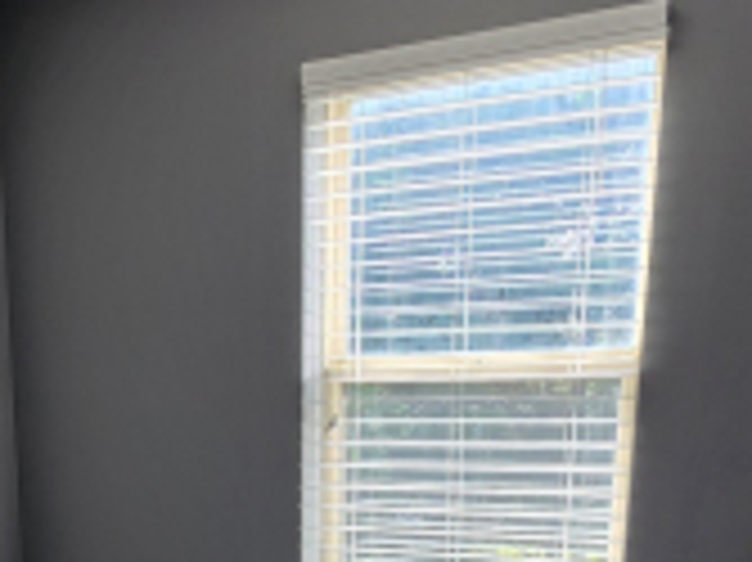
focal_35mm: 52
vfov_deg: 24.4
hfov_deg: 35.8
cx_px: 164
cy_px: 737
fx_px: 1129
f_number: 2.2
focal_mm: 2.2
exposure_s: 1/120
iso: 100
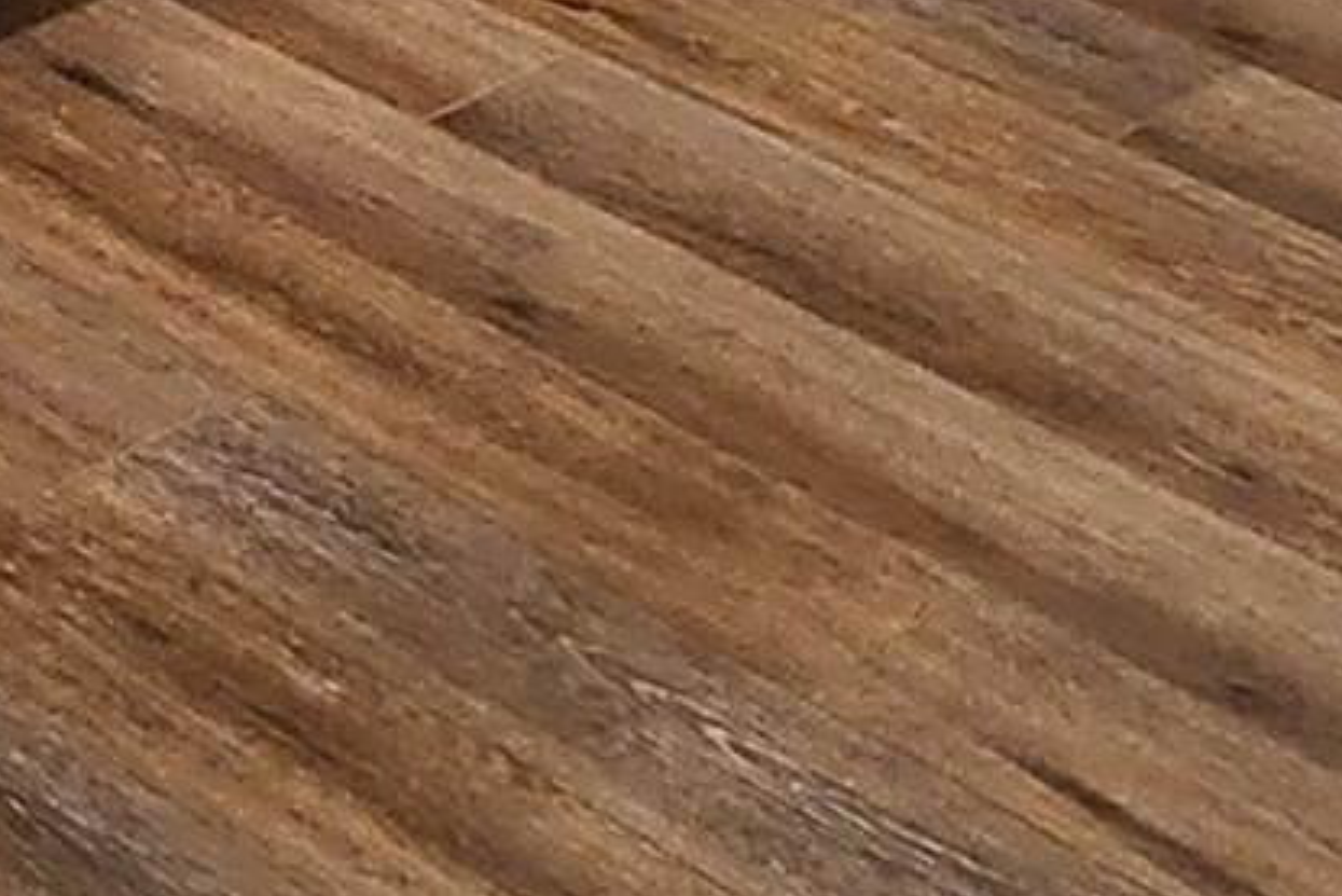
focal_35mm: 100
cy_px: -2348
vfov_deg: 8.8
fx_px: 3729
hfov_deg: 11.0
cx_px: -2836
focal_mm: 2.2
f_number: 2.2
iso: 200
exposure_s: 1/60
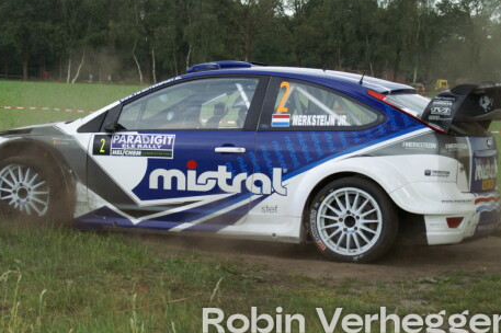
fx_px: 2053
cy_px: 148
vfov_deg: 9.3
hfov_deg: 13.9
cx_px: 215
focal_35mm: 148
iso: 800
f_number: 9
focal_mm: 75
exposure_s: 1/250
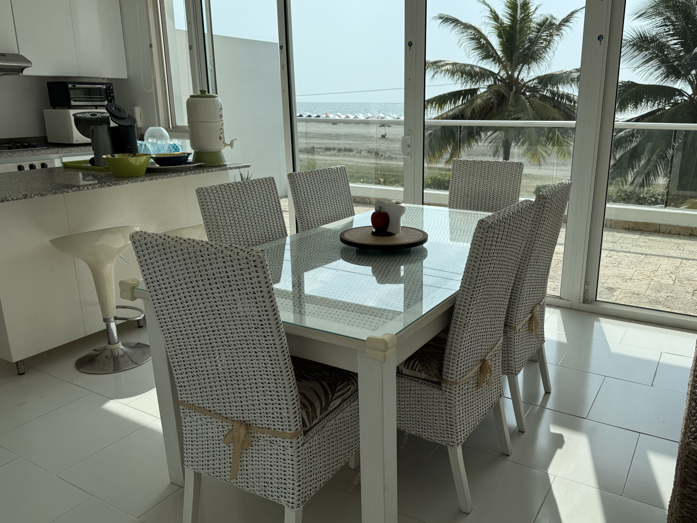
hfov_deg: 63.1
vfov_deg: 49.7
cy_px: 260
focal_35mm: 28
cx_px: 400
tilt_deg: -14.6
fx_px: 564
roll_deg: -0.5
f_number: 1.78
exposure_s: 1/5319
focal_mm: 6.76
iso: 80
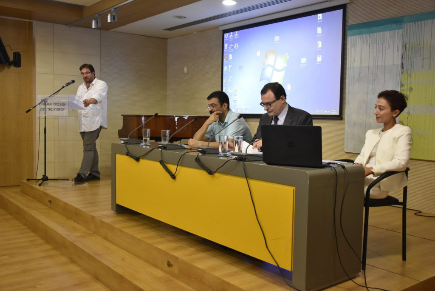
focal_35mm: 36
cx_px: 218
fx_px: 435
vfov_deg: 36.9
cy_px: 146
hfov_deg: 53.1
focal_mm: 24
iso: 1600
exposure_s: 1/80
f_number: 4.5
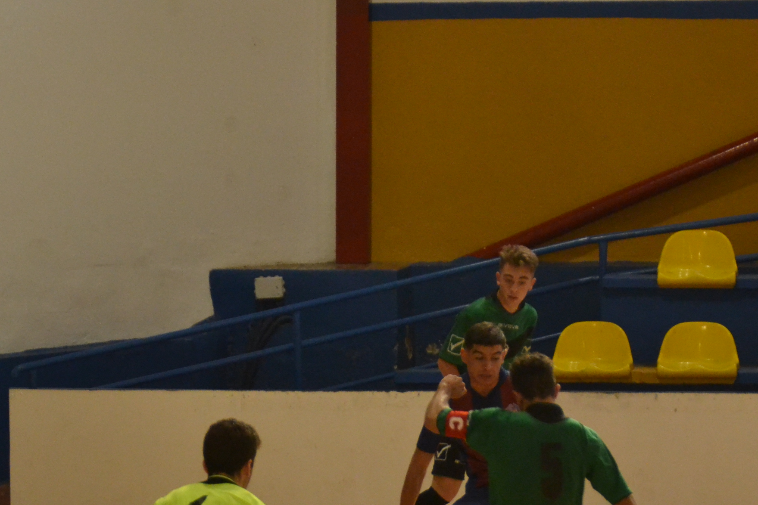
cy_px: 427
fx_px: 4653
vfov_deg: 6.2
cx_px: 320
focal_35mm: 221
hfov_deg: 9.3
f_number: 5.6
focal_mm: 75
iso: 2200
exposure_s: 1/500
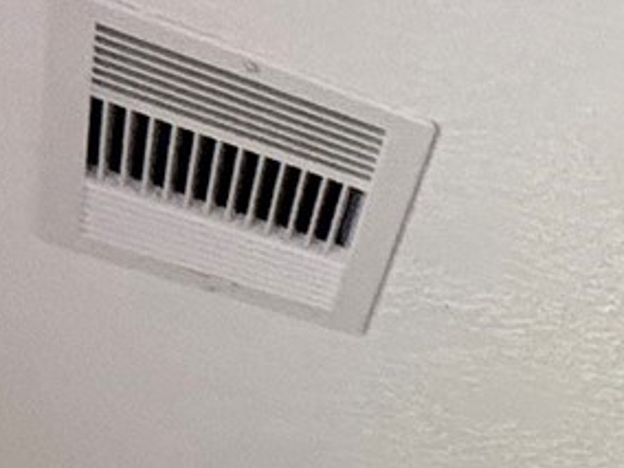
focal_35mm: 101
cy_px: 1560
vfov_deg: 9.6
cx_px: 1450
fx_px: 1821
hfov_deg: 14.1
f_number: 2.2
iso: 200
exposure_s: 1/99
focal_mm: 2.22
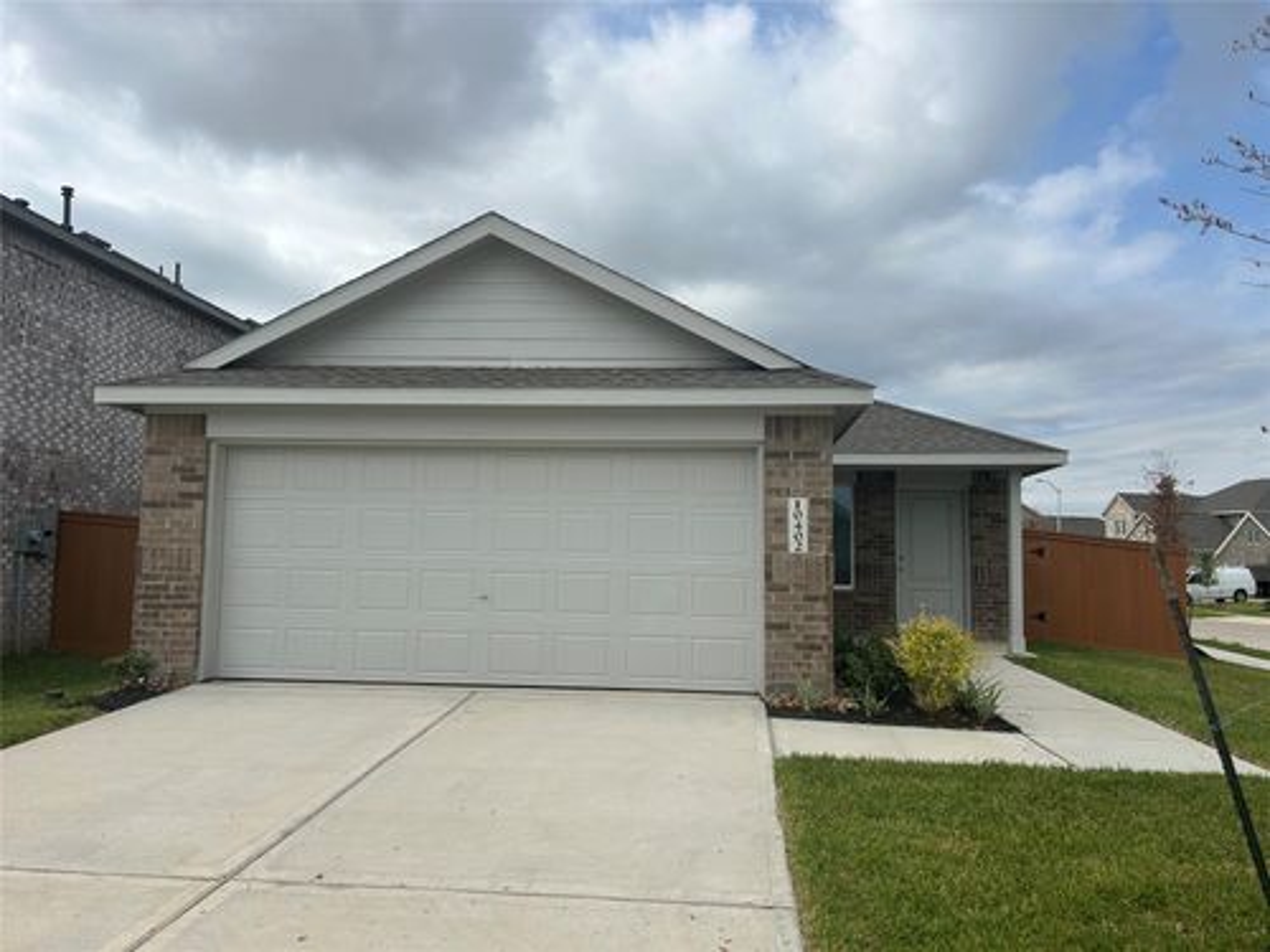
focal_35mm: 26
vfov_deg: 53.1
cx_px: 635
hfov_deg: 67.3
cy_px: 476
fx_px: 954
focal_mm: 5.7
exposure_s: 1/6211
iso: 50
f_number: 1.5
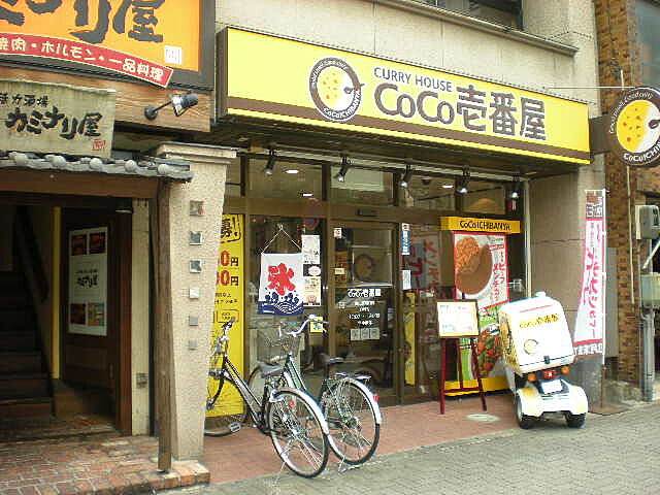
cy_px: 248
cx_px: 330
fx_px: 725
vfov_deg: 37.7
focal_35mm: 38
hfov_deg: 49.0
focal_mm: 6.3
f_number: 3.1
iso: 89
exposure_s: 1/80.2
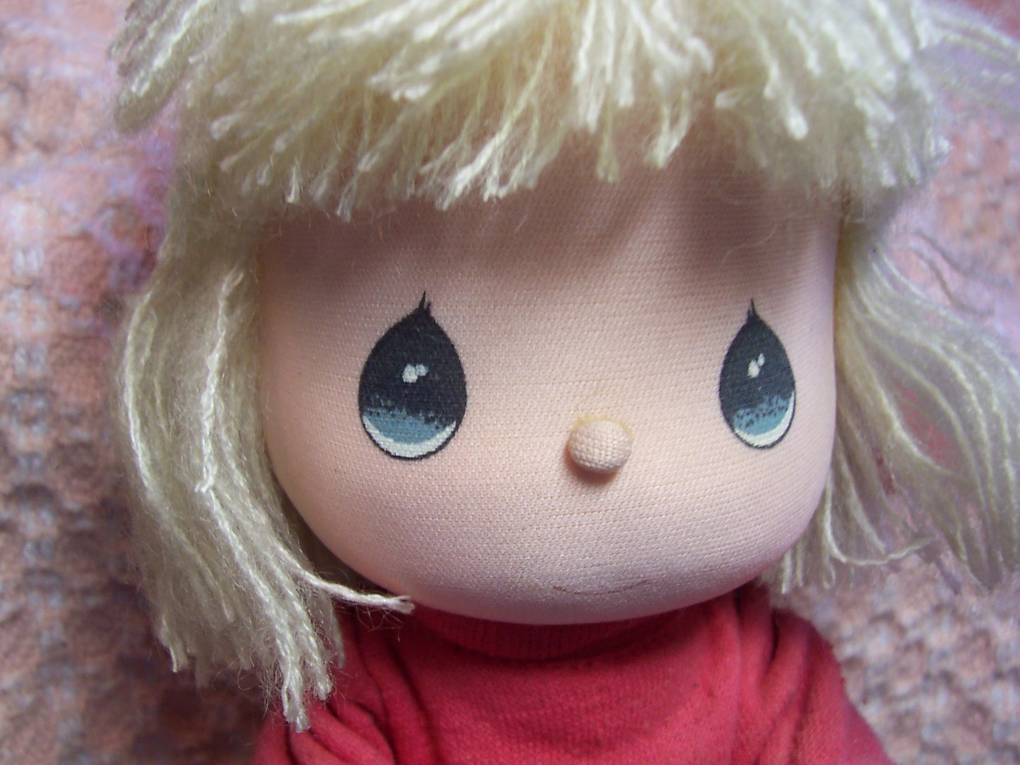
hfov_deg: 50.1
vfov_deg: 38.7
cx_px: 510
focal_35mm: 37
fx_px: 1090
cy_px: 382
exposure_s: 1/45
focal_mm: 5.6
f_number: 2.8
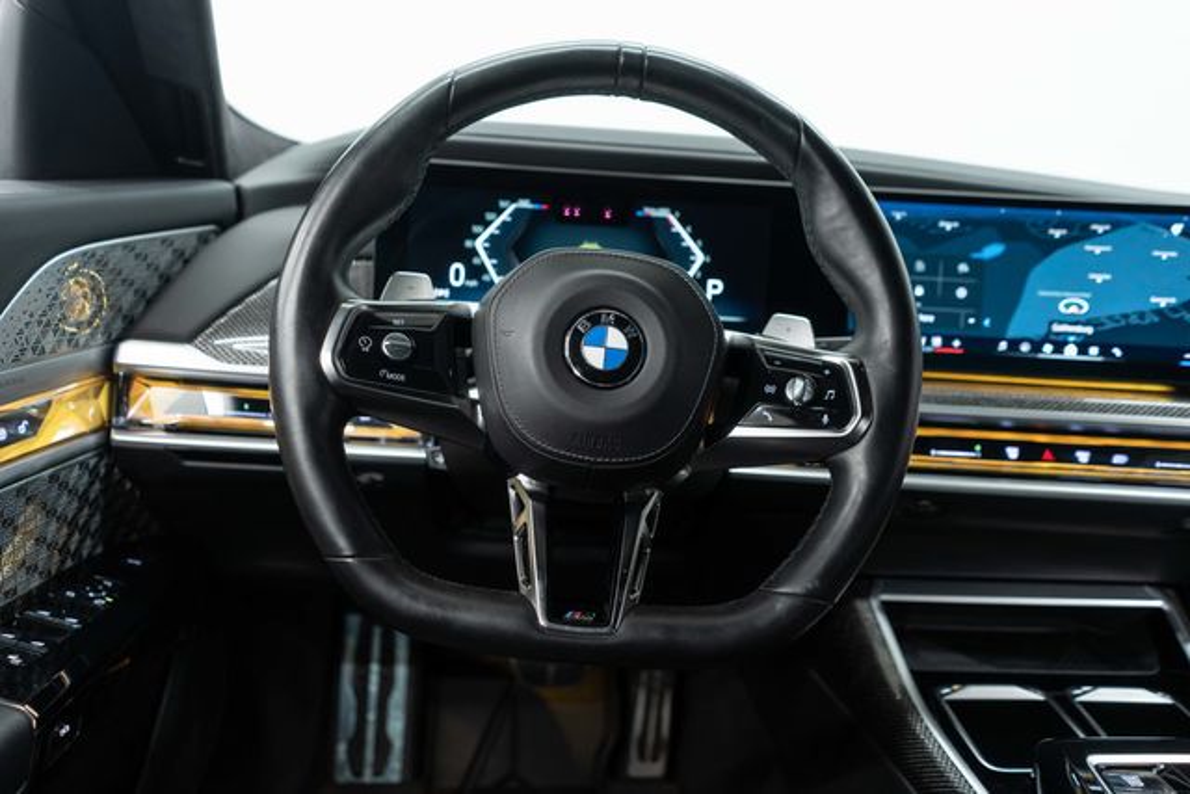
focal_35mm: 28
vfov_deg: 46.4
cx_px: 595
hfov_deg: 65.5
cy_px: 397
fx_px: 926
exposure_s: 1/40
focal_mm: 28
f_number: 3.2
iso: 800
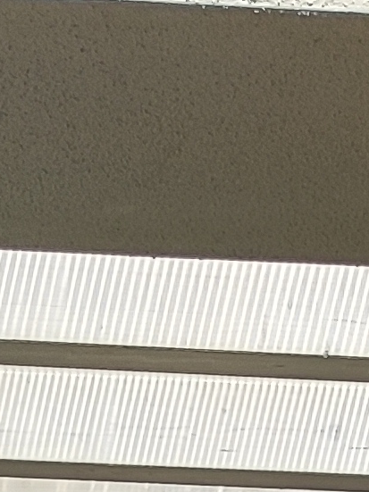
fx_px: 2375
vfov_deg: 8.8
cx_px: 449
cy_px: 1645
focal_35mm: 167
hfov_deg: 8.8
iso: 50
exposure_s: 1/753
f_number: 1.88
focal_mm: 5.59
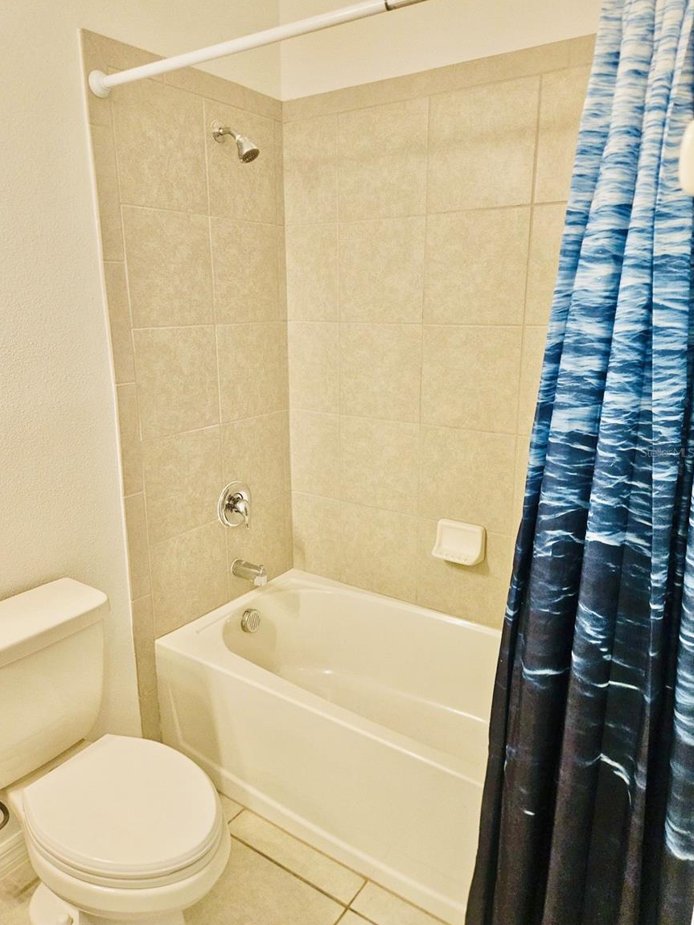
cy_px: 452
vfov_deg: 71.6
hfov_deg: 56.8
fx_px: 641
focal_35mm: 24
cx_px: 335
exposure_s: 1/60.2
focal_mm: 5.4
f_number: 1.8
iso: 266
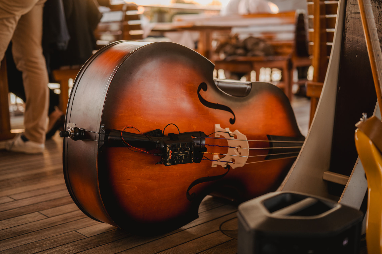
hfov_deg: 39.6
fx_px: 531
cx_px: 191
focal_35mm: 50
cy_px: 127
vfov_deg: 27.0
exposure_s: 1/80
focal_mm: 50
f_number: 2.2
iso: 250
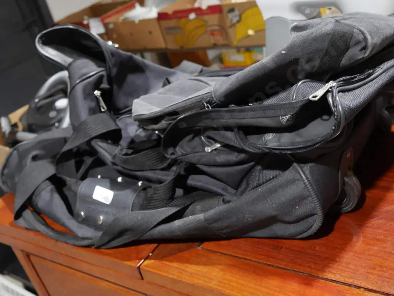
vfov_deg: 34.4
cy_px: 148
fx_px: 478
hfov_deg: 44.8
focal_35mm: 42
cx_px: 197
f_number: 4.6
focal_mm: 21
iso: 800
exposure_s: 1/60
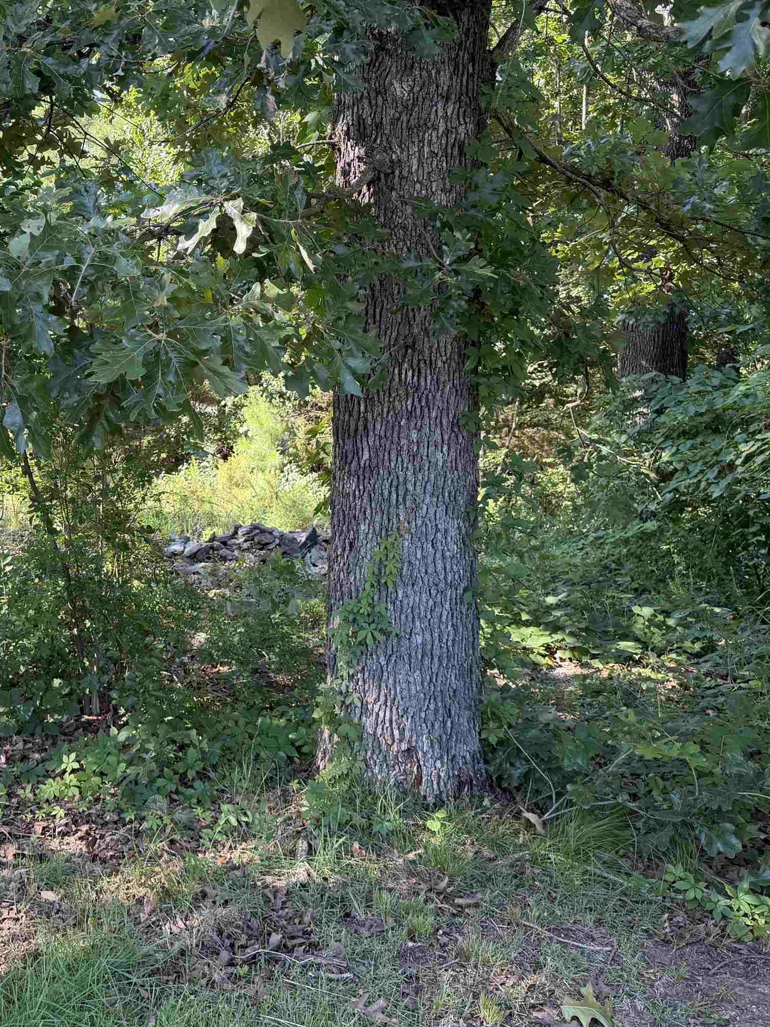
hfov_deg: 36.7
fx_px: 1098
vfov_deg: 50.1
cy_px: 464
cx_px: 110
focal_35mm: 37
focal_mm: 6.76
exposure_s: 1/210
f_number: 1.78
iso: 80
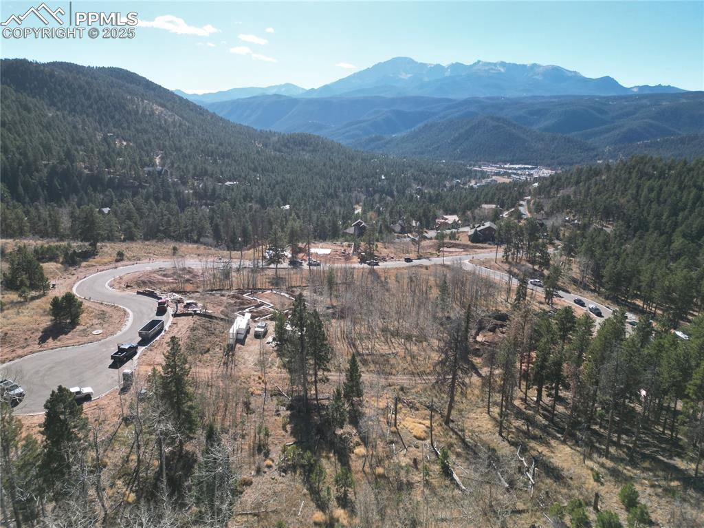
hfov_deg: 71.6
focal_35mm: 24
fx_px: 488
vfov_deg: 56.8
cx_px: 352
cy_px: 264
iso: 200
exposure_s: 1/2500
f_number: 1.7
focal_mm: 6.72
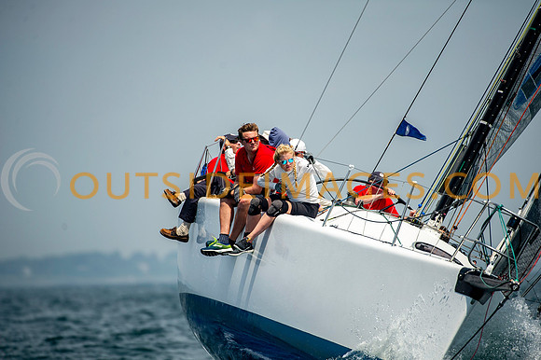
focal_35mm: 408
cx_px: 270
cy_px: 180
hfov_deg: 5.1
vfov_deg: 3.4
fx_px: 6132
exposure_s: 1/3200
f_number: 5
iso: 400
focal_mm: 400
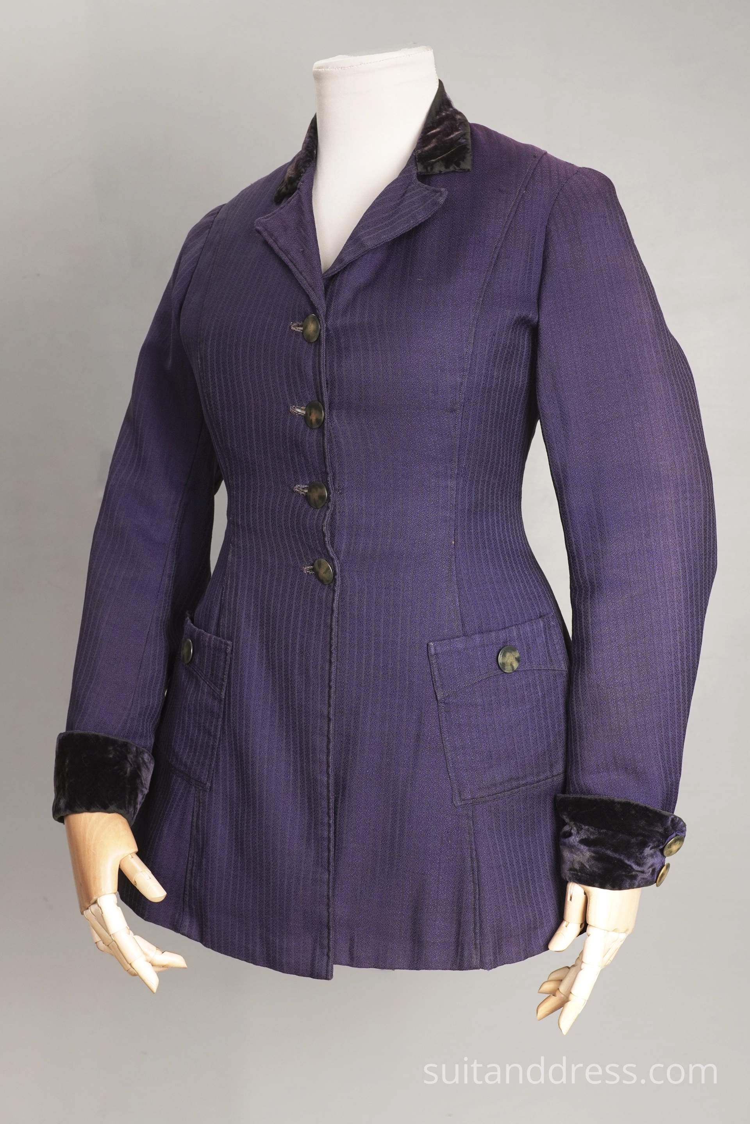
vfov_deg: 41.1
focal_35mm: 48
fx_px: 1500
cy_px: 562
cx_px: 375
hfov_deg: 28.1
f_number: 6.3
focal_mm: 32
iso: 320
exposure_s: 1/30
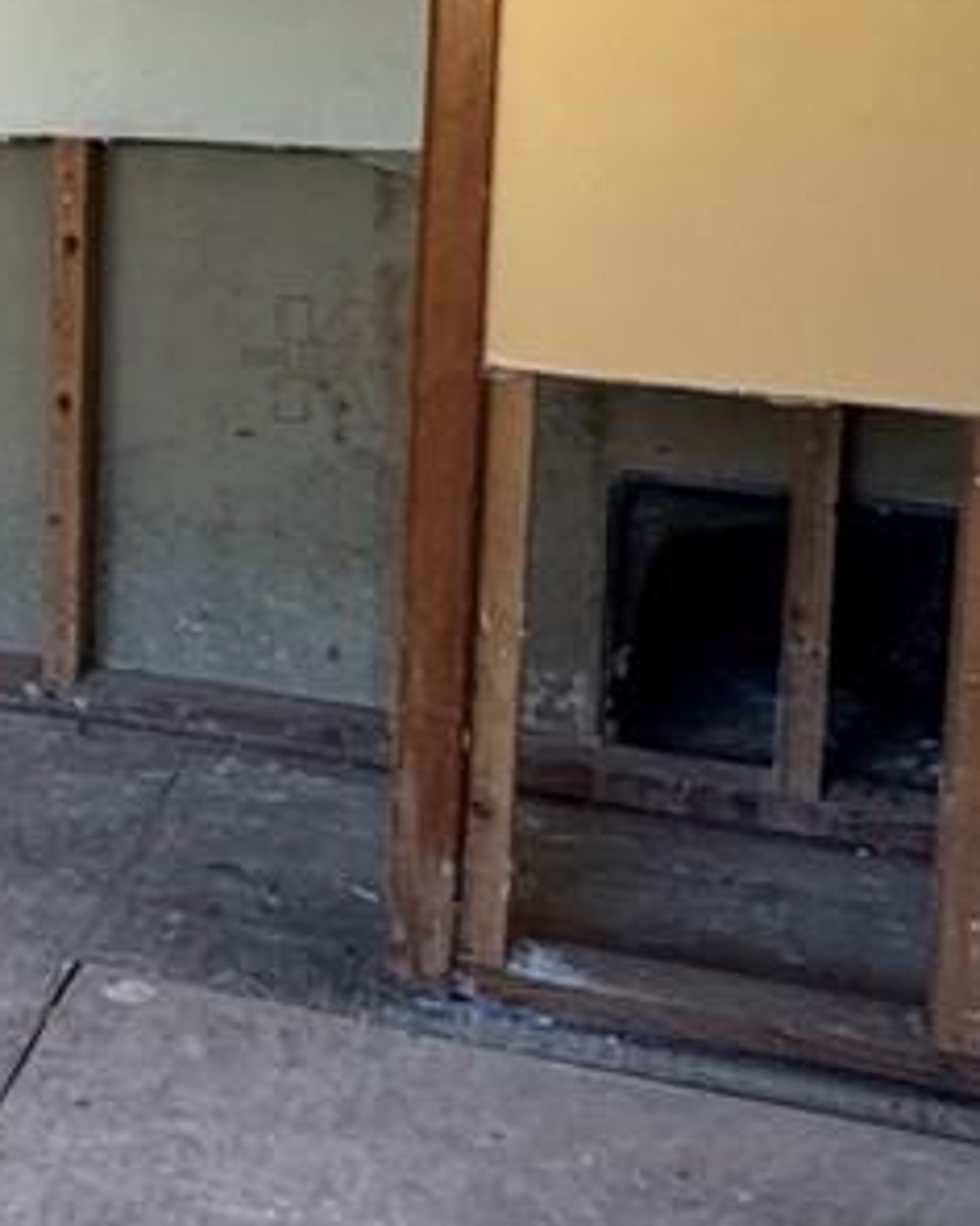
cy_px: 4
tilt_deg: -5.6
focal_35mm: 74
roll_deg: +0.7
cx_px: -656
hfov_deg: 17.6
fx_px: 2683
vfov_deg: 24.6
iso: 320
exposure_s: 1/99
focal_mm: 2.22
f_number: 2.2
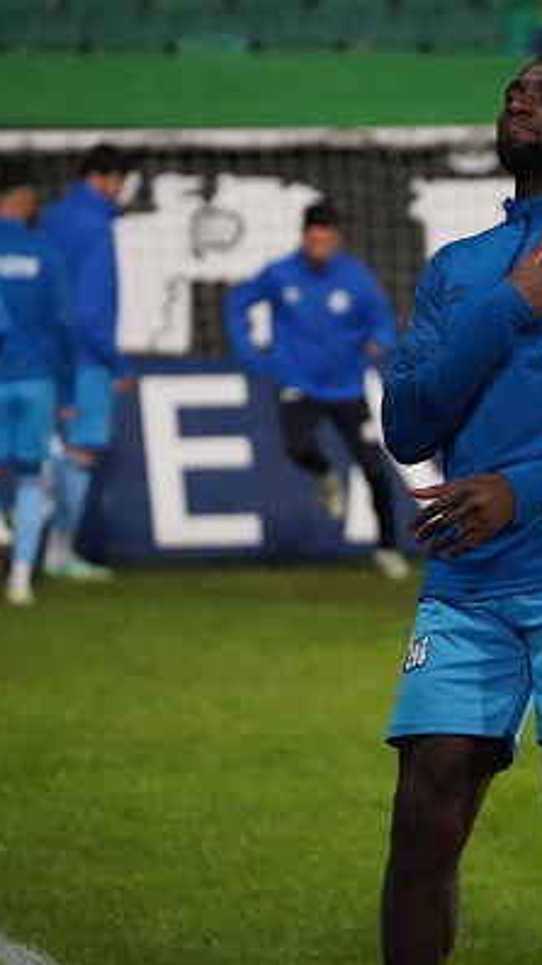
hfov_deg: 4.1
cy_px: 481
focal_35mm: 299
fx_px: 7647
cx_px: 484
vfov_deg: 7.2
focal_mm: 189
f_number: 5.6
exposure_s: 1/1600
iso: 12800
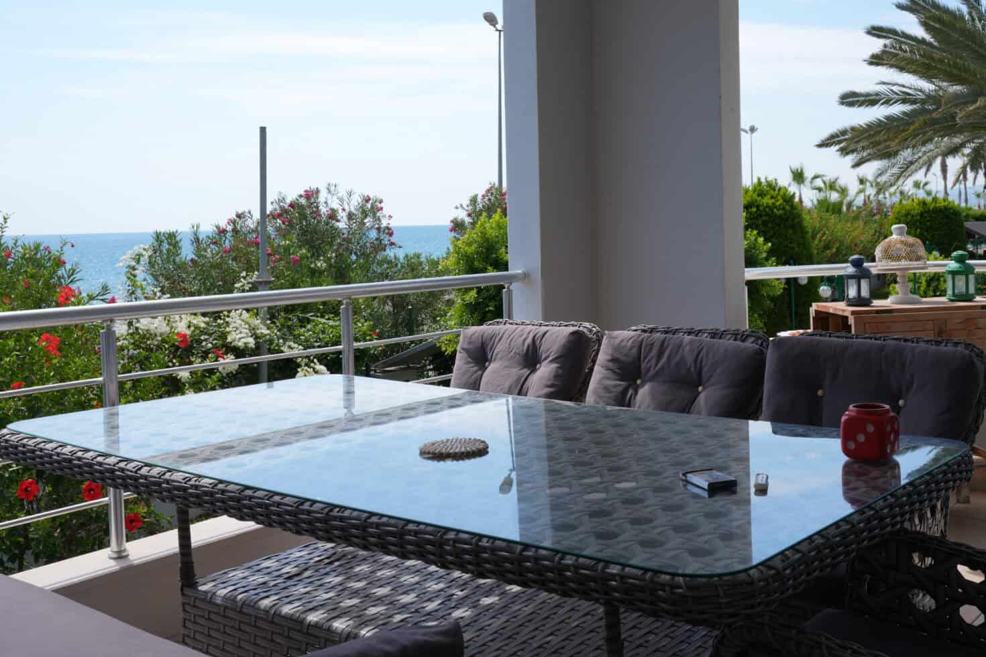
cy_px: 273
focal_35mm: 39
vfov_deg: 34.1
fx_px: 1068
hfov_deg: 49.3
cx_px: 580
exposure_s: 1/250
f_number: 8
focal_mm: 28
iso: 100
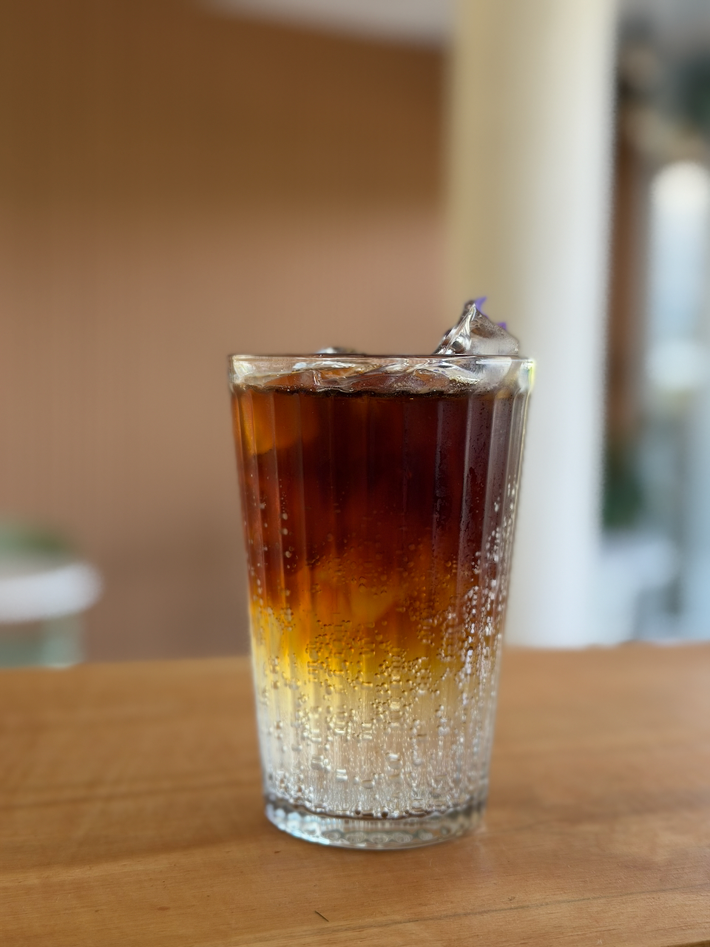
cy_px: 474
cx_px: 355
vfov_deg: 39.7
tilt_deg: -4.7
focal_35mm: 48
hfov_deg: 30.3
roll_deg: -1.2
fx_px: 1313
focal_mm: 6.76
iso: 50
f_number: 1.78
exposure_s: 1/123
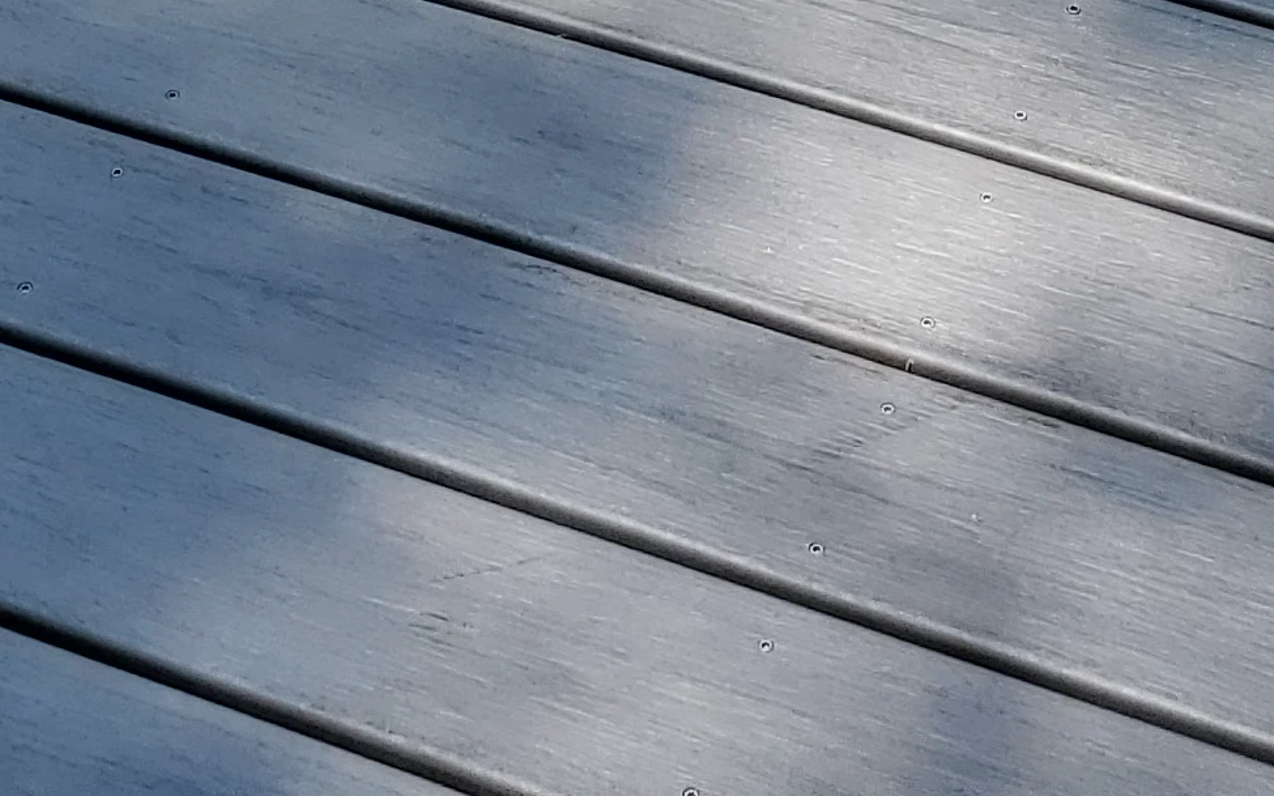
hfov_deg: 18.3
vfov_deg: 9.9
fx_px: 3957
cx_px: 706
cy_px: -1178
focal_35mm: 114
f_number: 2.4
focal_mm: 4.3
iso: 50
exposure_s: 1/544
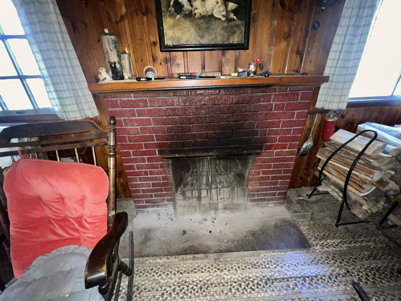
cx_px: 200
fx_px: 151
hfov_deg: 106.2
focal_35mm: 13
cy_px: 150
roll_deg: +1.8
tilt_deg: -26.1
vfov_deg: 89.9
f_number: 1.8
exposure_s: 1/16
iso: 320
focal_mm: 1.57
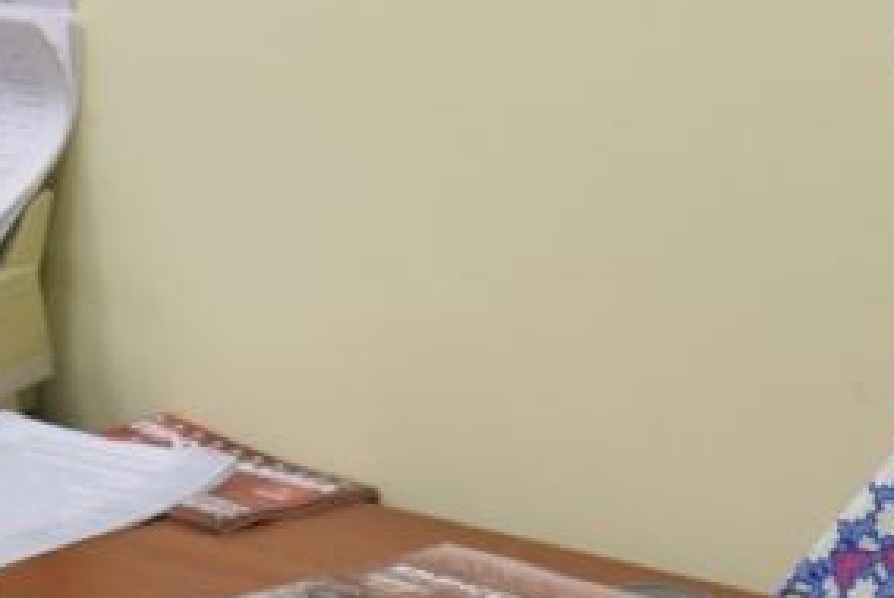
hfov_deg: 18.5
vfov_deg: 12.7
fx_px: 2685
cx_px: 57
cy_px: 172
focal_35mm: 108
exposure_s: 1/60
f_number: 4
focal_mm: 20
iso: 720
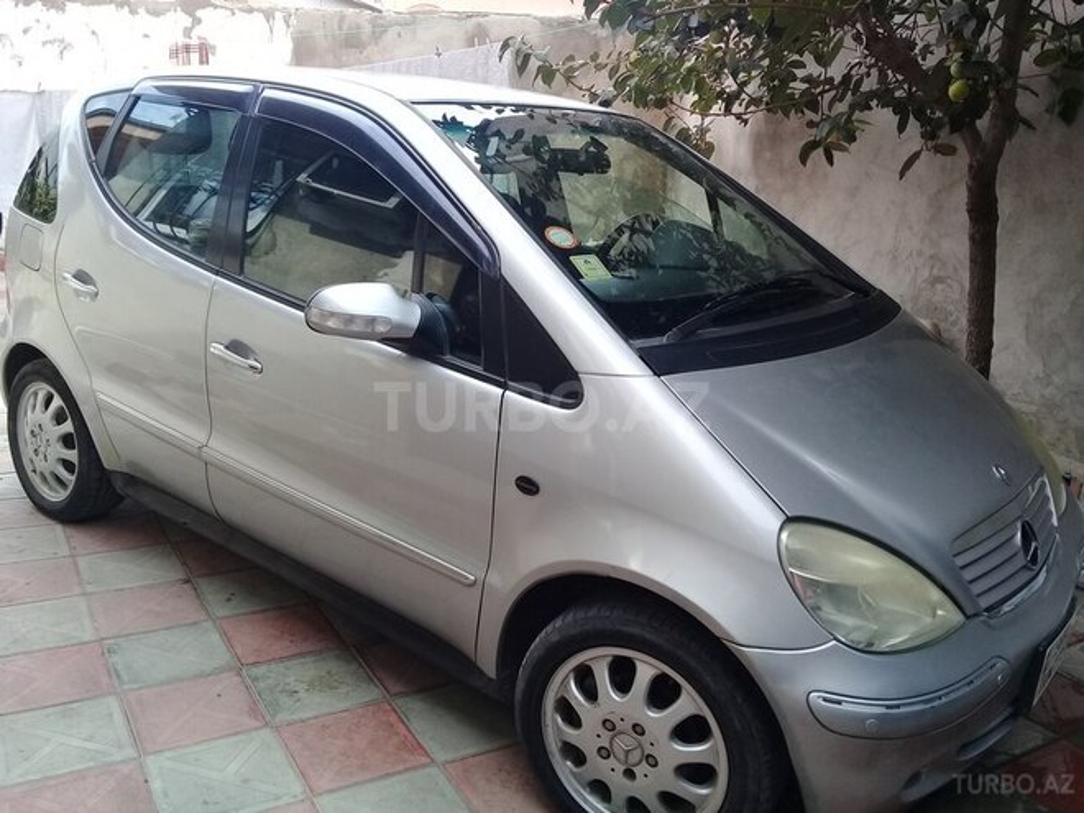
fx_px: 971
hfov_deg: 58.4
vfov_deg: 45.4
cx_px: 542
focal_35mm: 31
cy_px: 406
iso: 50
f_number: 2.2
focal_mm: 3.3
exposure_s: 1/280
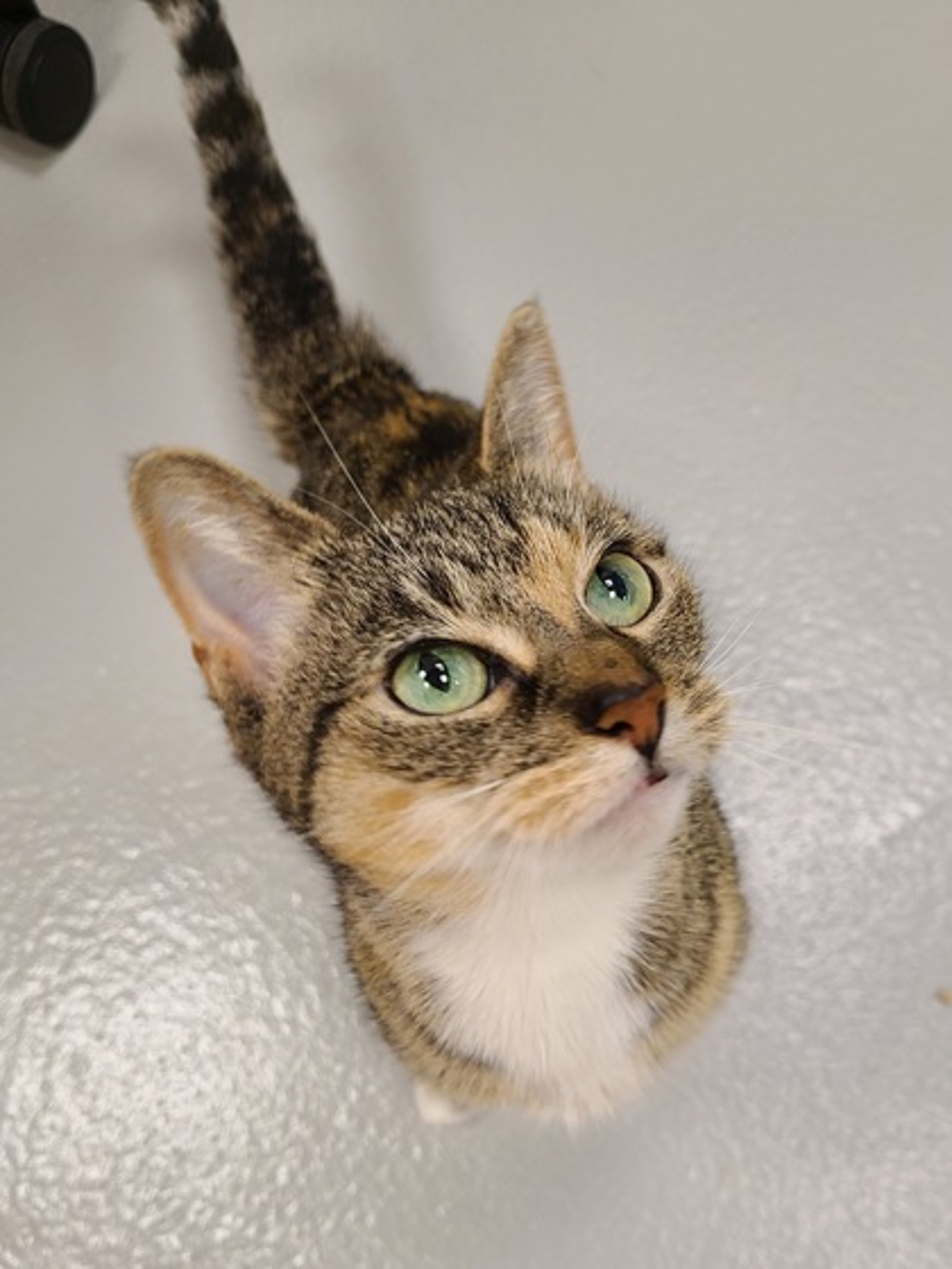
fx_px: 953
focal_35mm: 26
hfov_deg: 53.1
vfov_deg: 67.3
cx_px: 476
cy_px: 634
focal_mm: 5.4
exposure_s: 1/60.2
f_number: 1.8
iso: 64
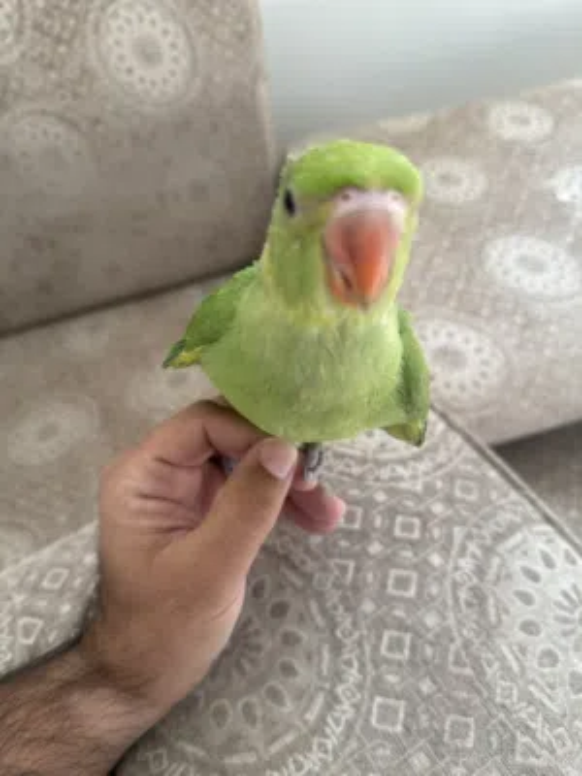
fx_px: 538
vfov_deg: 71.6
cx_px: 291
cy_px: 388
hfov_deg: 56.8
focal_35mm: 24
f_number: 1.78
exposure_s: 1/92
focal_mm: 6.76
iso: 200
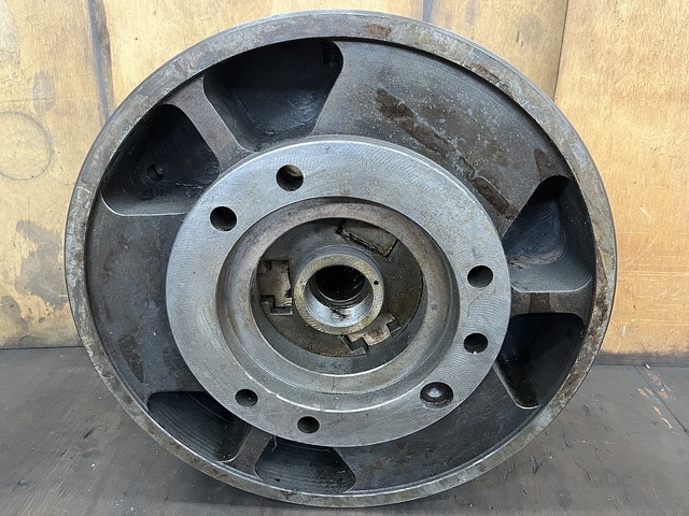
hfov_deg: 67.3
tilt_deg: -23.4
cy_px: 258
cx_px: 344
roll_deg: -0.3
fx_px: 518
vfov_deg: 53.1
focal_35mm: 26
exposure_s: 1/60
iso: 400
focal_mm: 5.1
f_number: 1.6
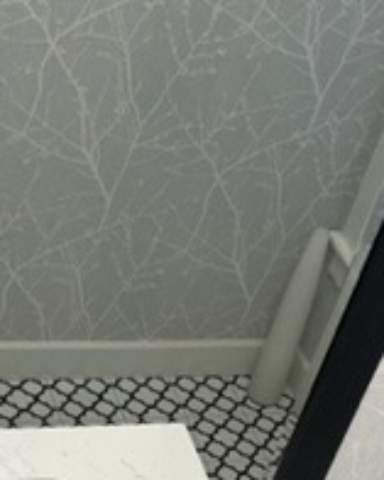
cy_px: 568
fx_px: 1178
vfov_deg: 21.4
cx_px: 152
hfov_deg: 18.5
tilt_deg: -50.7
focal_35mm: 83
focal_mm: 4.2
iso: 80
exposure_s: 1/60
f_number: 1.6
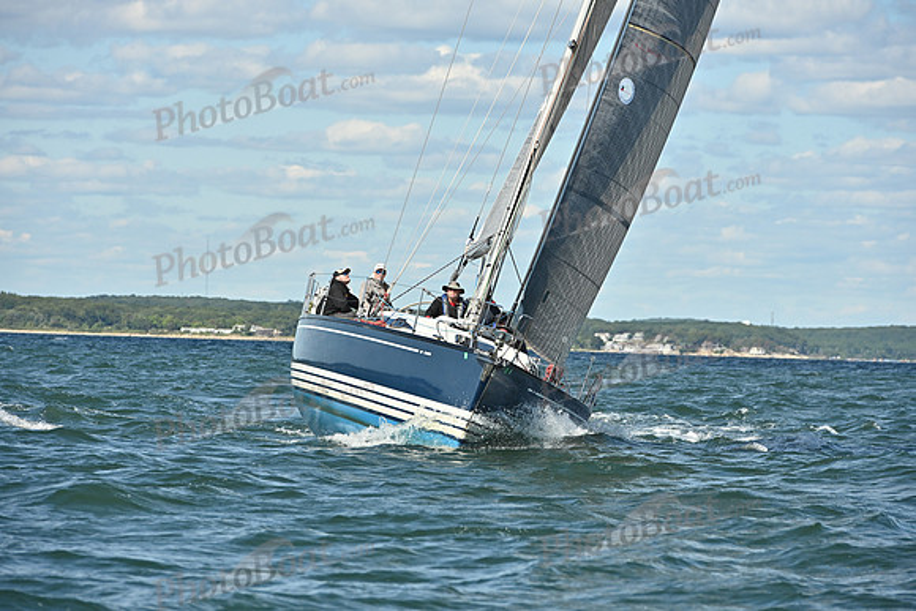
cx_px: 458
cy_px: 306
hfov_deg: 10.3
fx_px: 5090
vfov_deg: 6.9
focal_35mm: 200
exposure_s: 1/1600
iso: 320
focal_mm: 200
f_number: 8
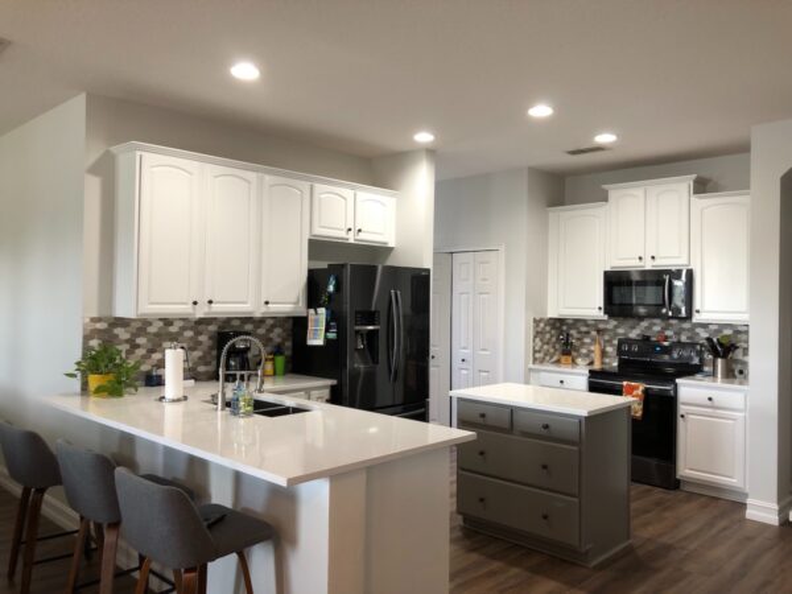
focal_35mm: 28
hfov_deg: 63.4
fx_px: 641
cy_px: 297
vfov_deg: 49.7
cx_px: 396
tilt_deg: +0.7
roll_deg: -1.6
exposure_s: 1/15
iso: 50
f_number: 1.8
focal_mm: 3.99
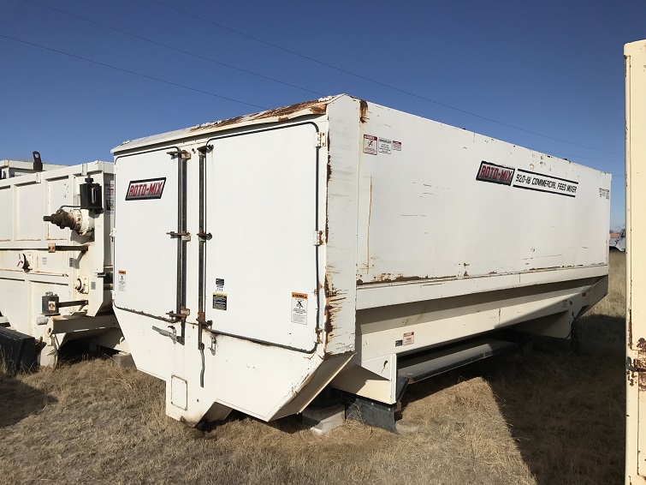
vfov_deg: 49.7
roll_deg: -0.5
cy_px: 242
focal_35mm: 28
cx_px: 323
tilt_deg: +0.8
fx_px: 522
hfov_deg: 63.5
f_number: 1.8
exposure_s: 1/8000
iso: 20
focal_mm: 3.99
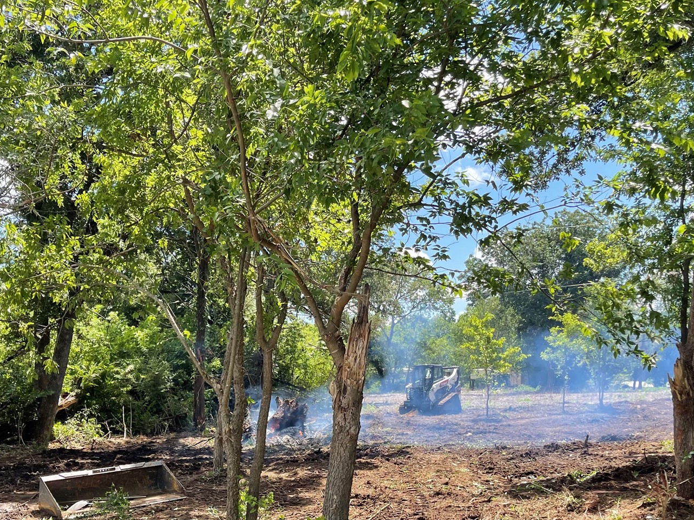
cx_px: 342
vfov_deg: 35.3
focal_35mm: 40
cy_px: 378
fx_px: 802
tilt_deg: +0.9
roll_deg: -1.2
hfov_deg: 46.8
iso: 32
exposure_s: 1/861
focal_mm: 5.1
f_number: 1.6
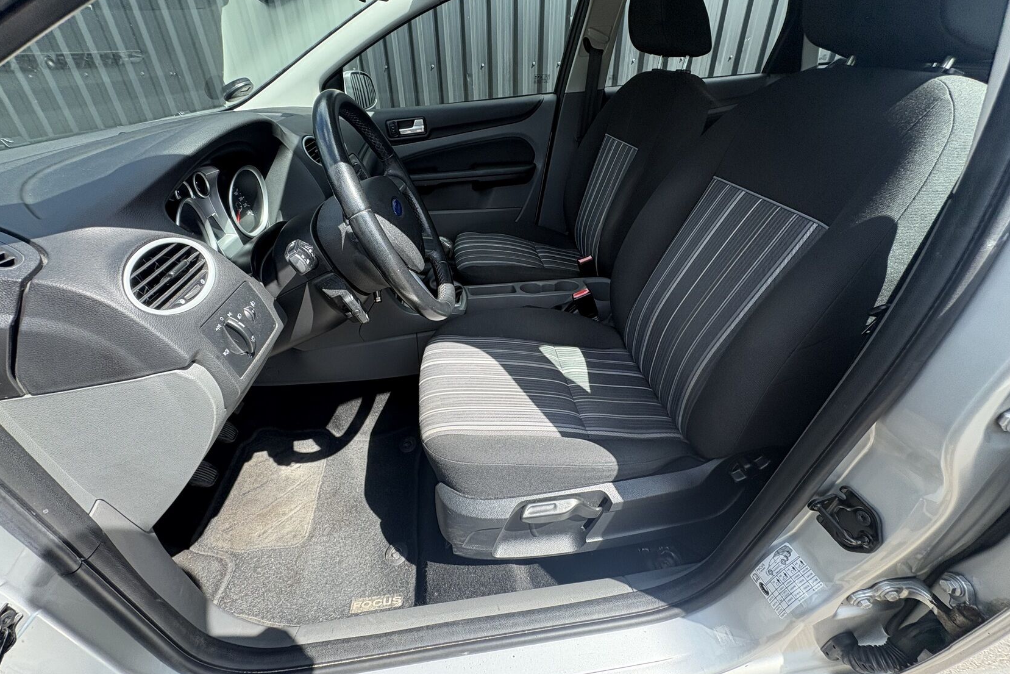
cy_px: 308
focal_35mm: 15
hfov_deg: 100.4
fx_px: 421
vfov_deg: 77.2
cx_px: 499
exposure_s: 1/329
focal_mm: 2.22
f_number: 2.2
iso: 64
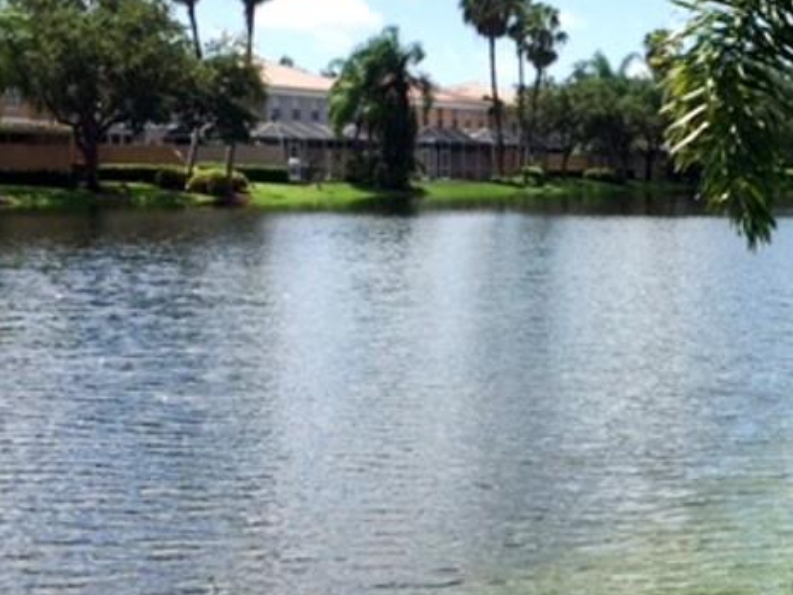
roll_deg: -1.4
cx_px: 643
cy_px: 315
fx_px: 1466
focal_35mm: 64
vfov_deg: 22.9
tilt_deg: -5.4
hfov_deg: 29.5
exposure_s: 1/2326
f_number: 2.2
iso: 32
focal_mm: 4.15
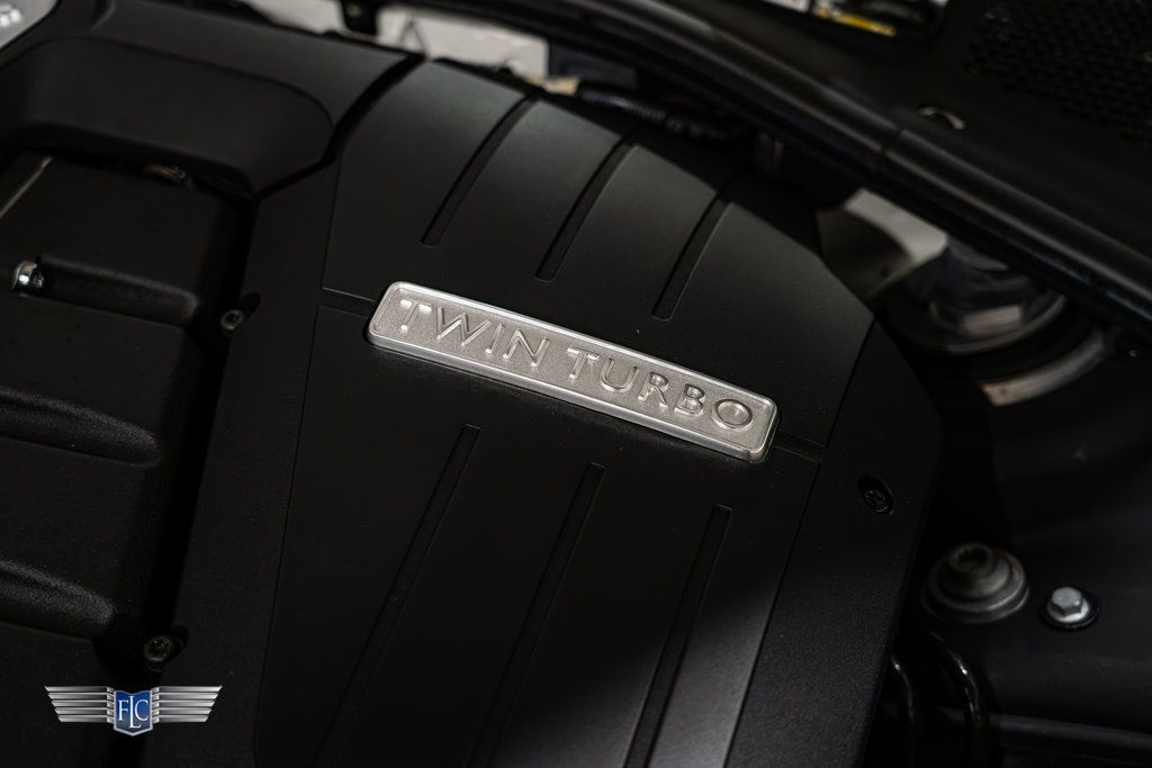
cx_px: 576
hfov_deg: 32.9
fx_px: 1952
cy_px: 384
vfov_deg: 22.3
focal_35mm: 61
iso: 1000
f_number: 4
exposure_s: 1/60
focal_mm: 61
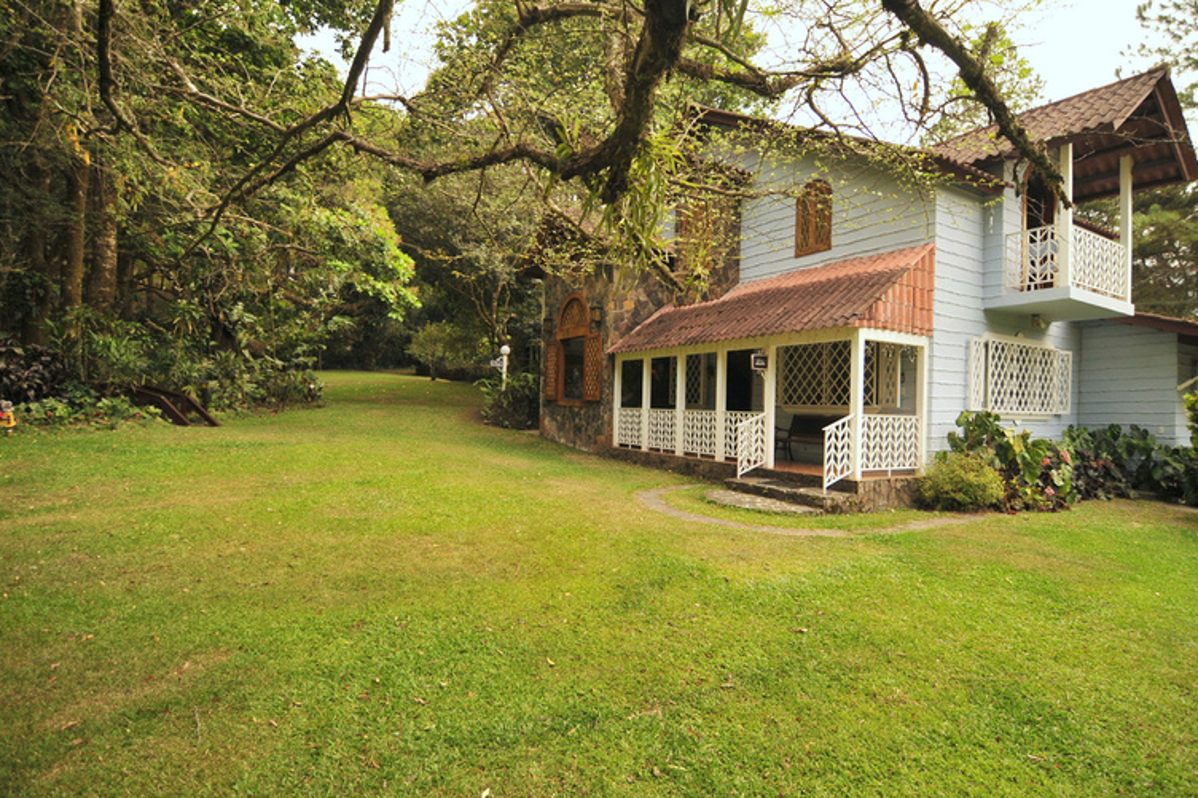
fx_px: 583
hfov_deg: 91.5
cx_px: 613
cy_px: 383
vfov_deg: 68.7
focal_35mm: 18
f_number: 2.8
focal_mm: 11
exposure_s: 1/800
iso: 500
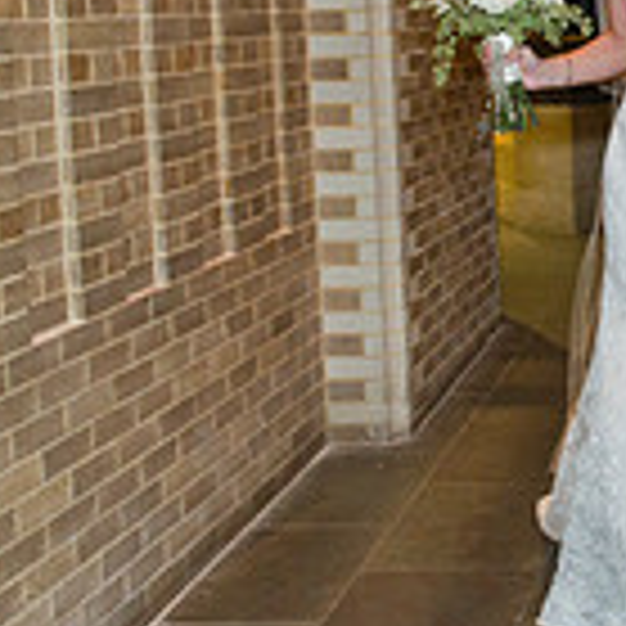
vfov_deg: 20.2
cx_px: 770
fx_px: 1739
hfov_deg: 19.1
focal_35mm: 85
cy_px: 113
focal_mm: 24
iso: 1600
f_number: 5
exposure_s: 1/80
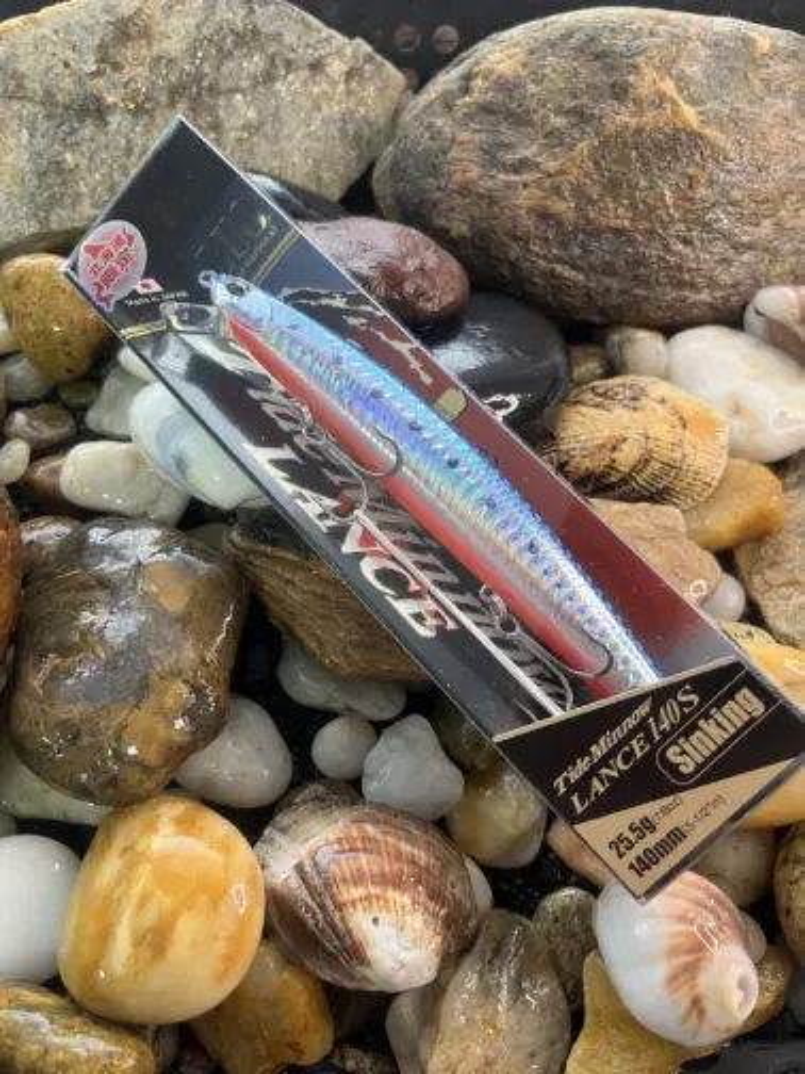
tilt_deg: -57.7
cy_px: 537
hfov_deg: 53.1
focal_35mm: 26
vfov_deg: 67.3
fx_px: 806
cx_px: 402
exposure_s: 1/78
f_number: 1.6
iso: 125
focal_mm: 5.1
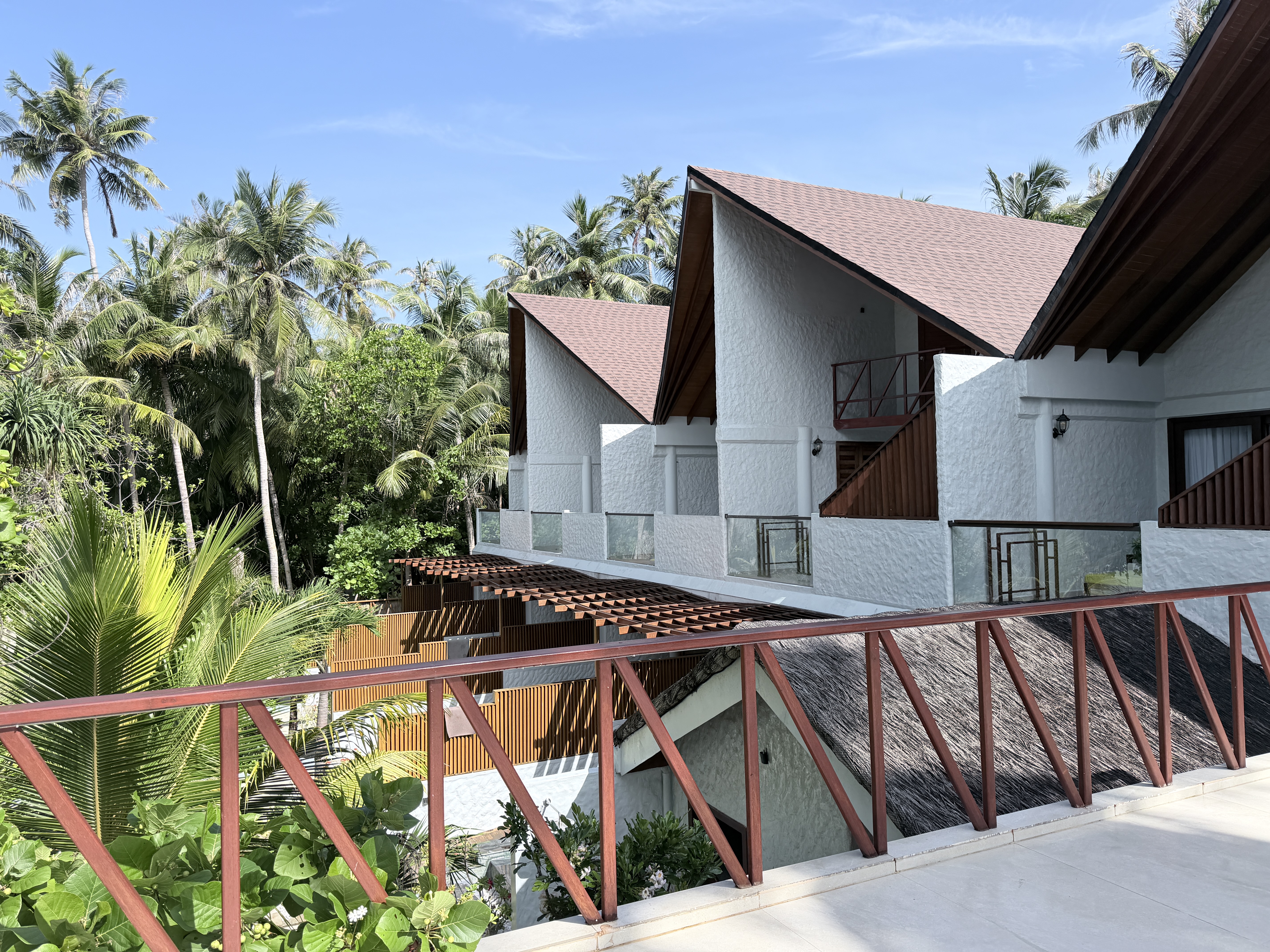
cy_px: 476
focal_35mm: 24
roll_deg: +1.2
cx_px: 635
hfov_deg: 71.6
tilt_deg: +1.2
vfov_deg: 56.8
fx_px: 881
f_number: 1.78
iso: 100
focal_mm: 6.76
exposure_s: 1/3279
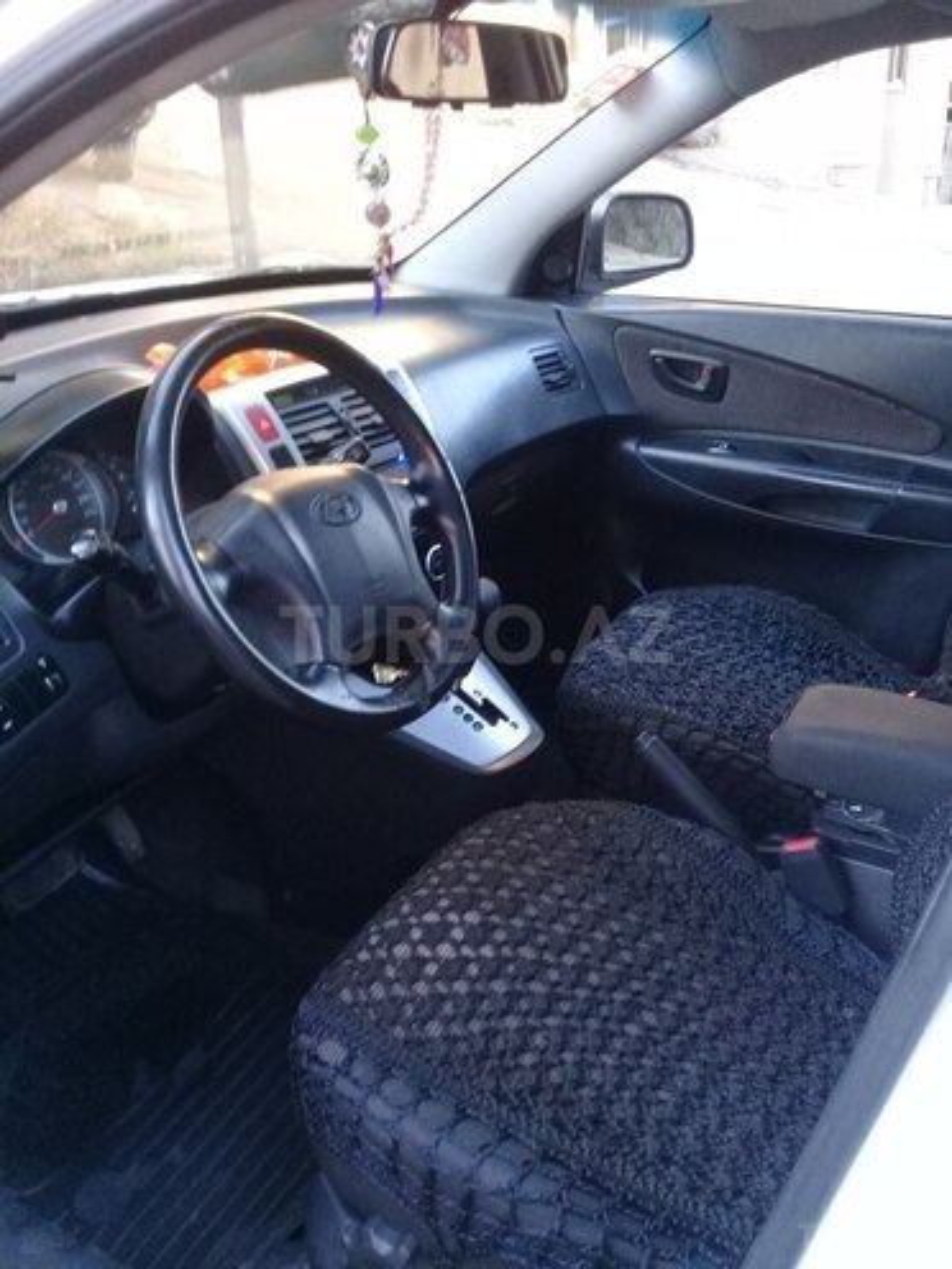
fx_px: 1137
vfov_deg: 58.4
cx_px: 476
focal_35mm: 31
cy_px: 634
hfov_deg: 45.4
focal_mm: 3.3
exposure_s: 1/33
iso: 160
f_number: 2.2
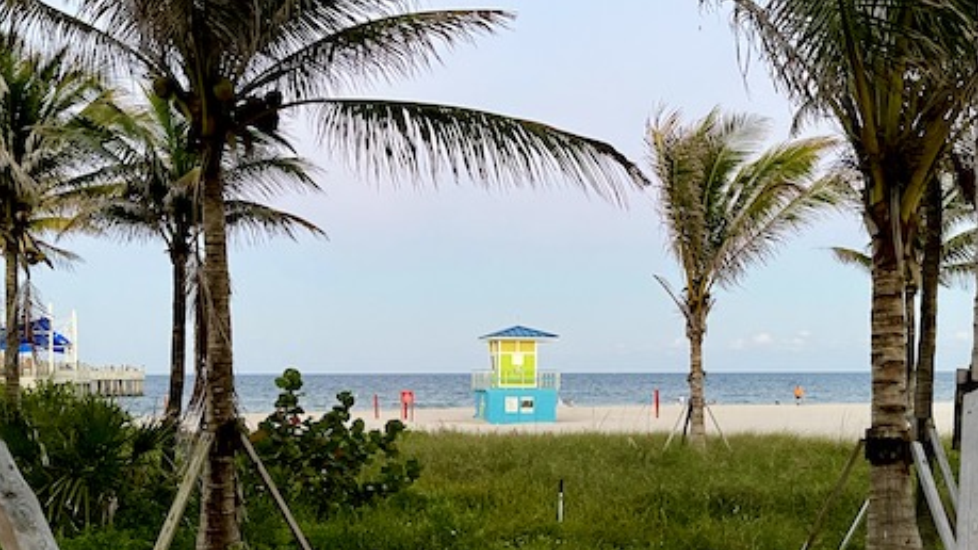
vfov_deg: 31.7
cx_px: 514
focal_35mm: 37
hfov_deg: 54.0
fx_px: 959
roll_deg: +0.4
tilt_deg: -1.1
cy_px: 375
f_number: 1.6
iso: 500
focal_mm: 5.1
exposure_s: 1/60
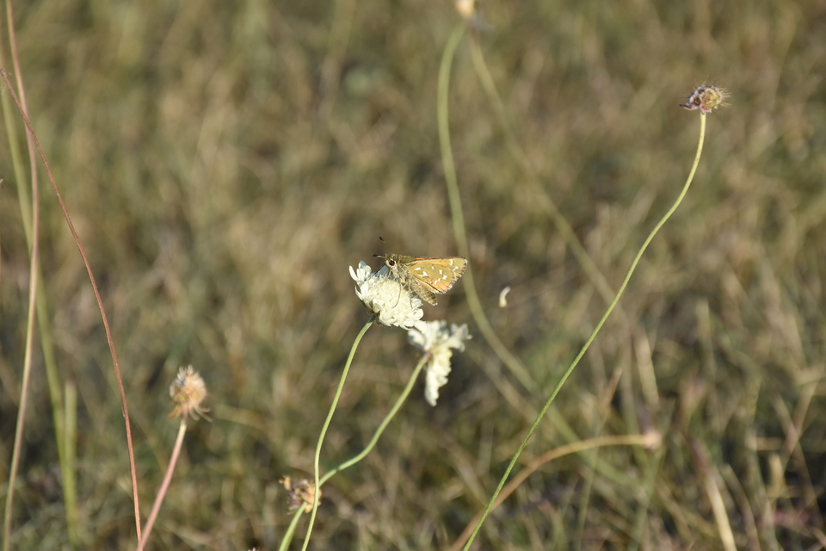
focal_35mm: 210
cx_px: 413
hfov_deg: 9.8
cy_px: 276
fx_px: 4818
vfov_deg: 6.5
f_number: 9
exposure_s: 1/1250
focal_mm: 140
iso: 800
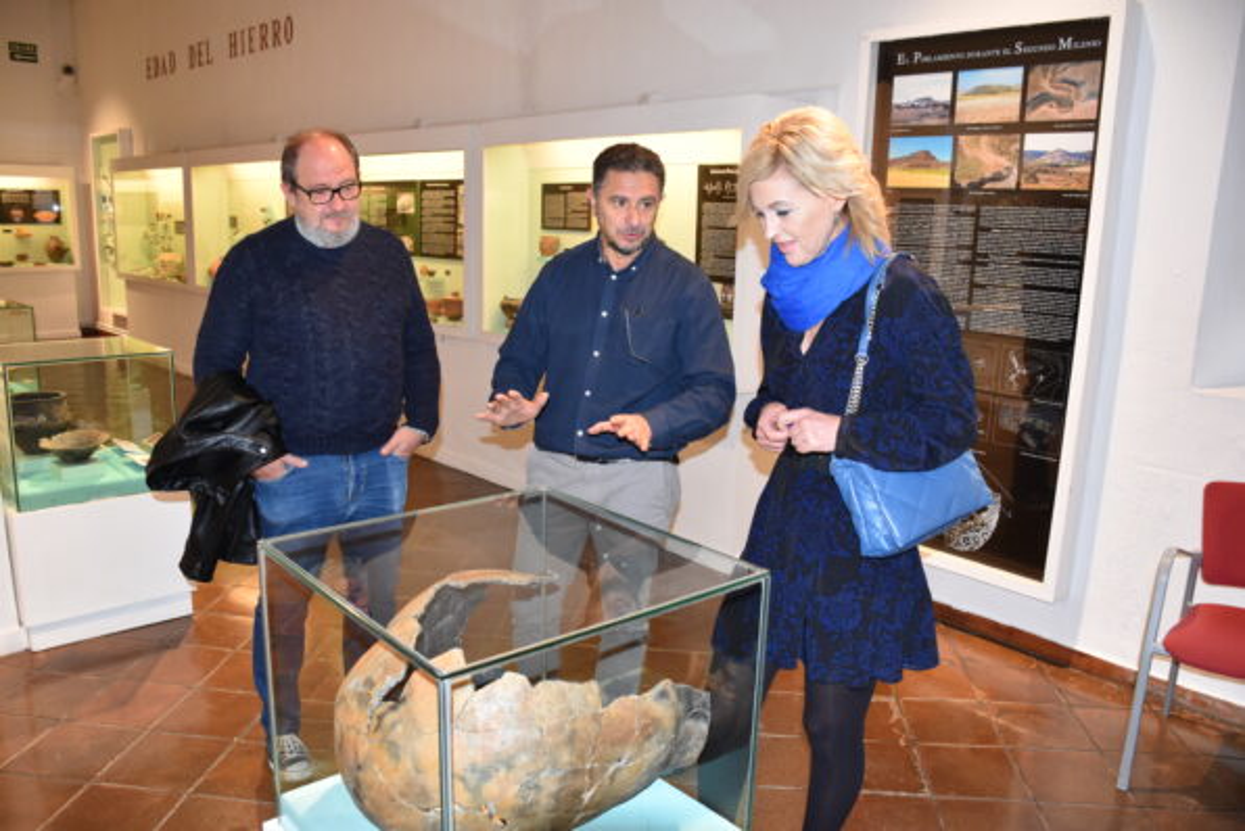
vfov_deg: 48.0
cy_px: 416
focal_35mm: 27
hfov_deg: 67.4
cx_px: 622
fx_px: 934
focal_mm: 18
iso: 800
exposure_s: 1/80
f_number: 4.5
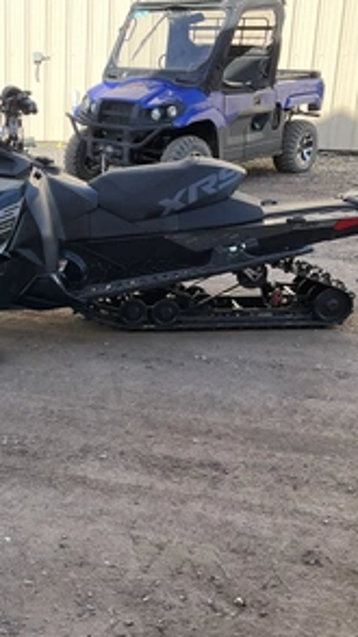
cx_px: 43
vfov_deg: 47.4
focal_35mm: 43
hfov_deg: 26.8
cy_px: 321
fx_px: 727
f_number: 1.8
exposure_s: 1/367
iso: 25
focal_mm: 3
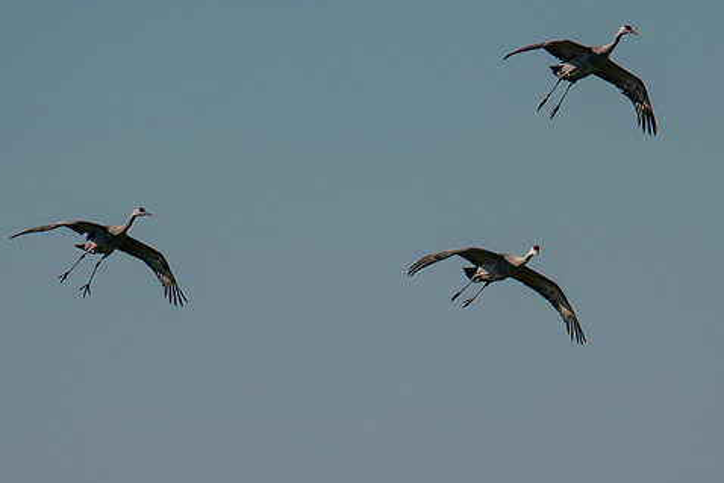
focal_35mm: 1349
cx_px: 496
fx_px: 27137
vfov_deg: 1.0
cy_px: 337
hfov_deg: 1.5
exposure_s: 1/1600
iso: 125
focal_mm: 460
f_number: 6.3
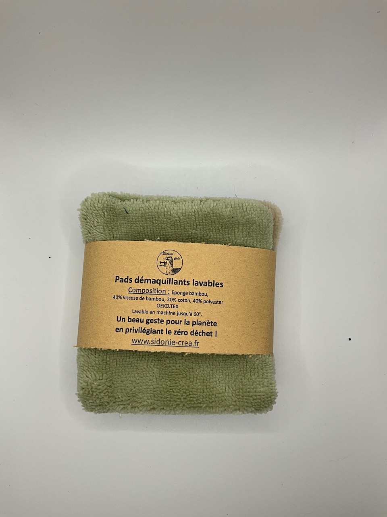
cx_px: 194
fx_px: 432
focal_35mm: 29
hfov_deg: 48.2
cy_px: 258
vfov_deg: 61.7
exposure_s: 1/286
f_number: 1.8
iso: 25
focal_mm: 3
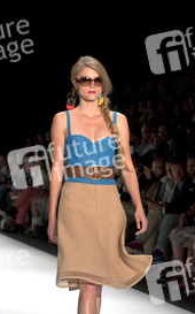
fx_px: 1339
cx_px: 100
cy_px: 220
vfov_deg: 13.3
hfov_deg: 8.3
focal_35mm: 157
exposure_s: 1/250
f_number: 7.1
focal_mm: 105
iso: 1600
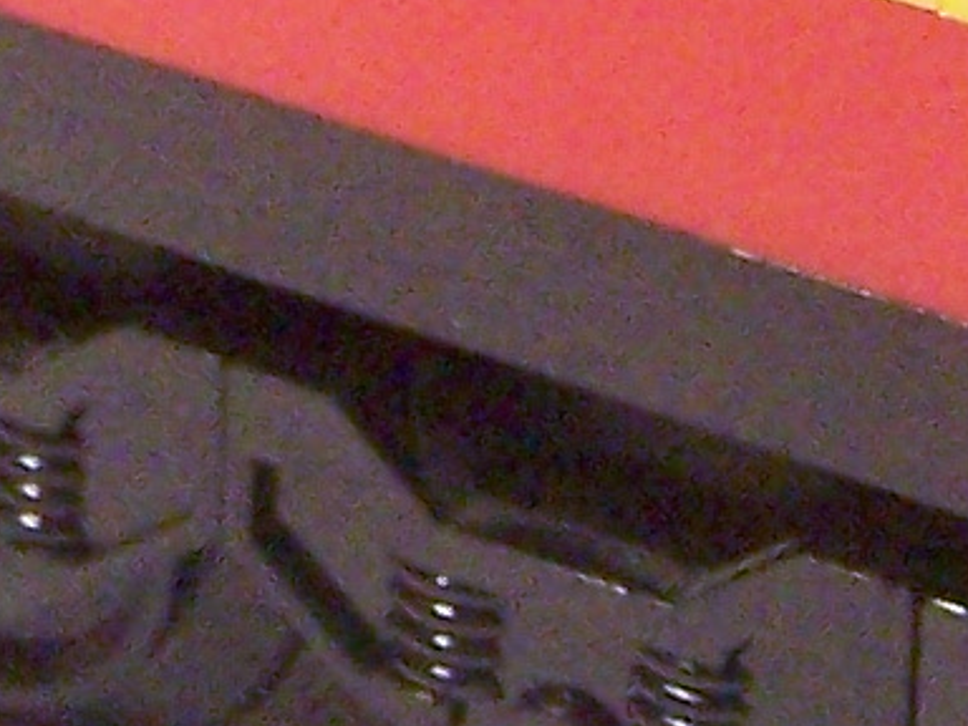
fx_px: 7131
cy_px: -839
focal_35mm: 255
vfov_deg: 5.7
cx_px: -481
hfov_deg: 7.6
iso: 400
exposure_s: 1/30
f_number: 3.2
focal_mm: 6.3
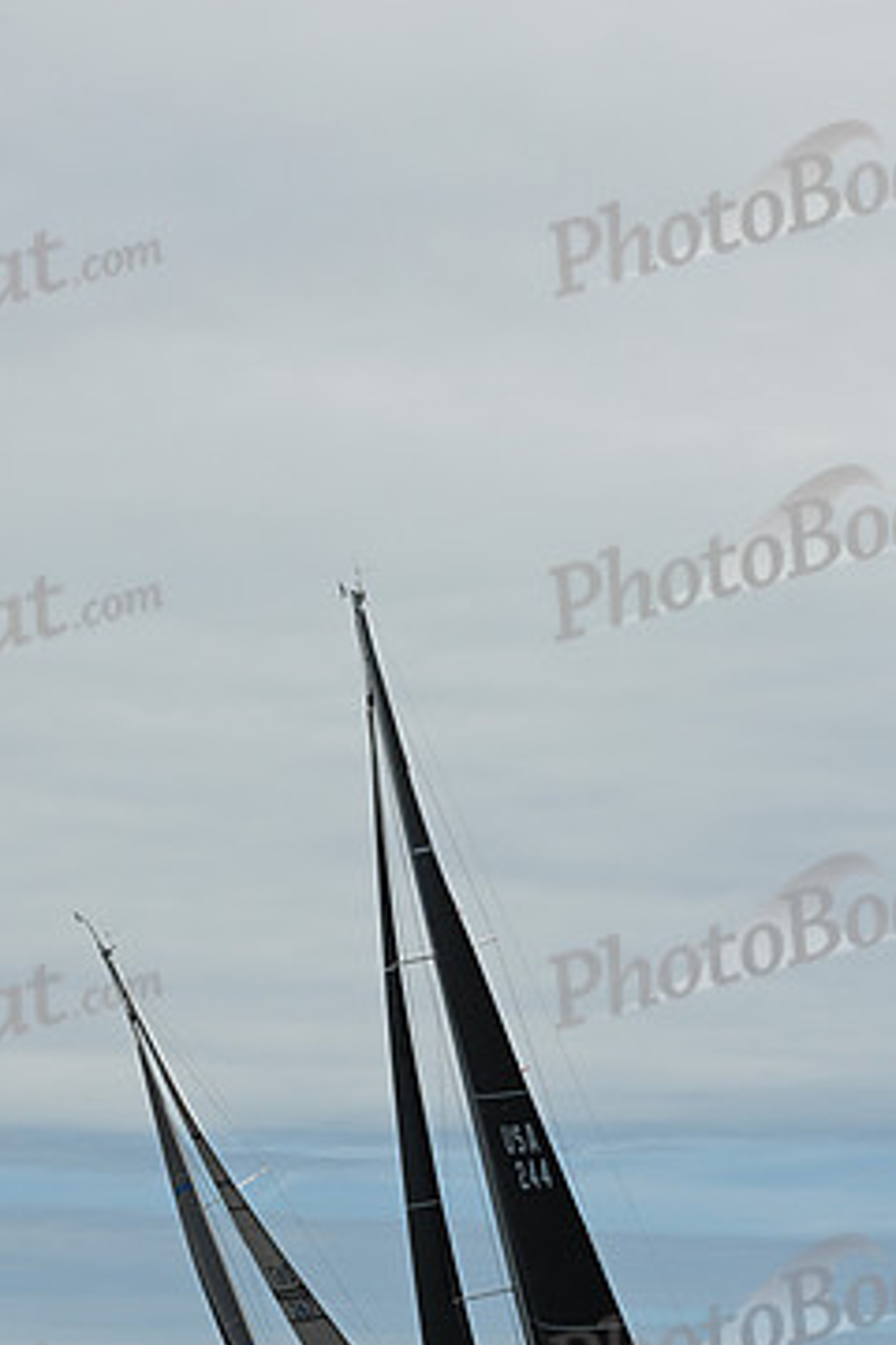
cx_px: 357
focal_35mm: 129
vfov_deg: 15.9
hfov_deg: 10.6
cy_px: 792
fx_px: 4816
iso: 320
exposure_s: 1/1000
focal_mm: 80
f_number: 11
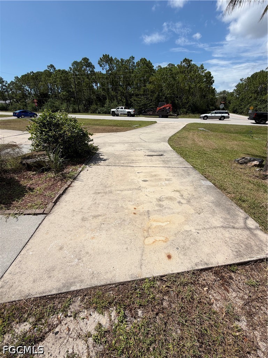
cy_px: 179
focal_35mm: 14
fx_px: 145
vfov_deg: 102.1
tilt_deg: -26.8
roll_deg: -1.4
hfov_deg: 85.7
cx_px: 134
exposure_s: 1/1464
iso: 20
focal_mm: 2.22
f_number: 2.2
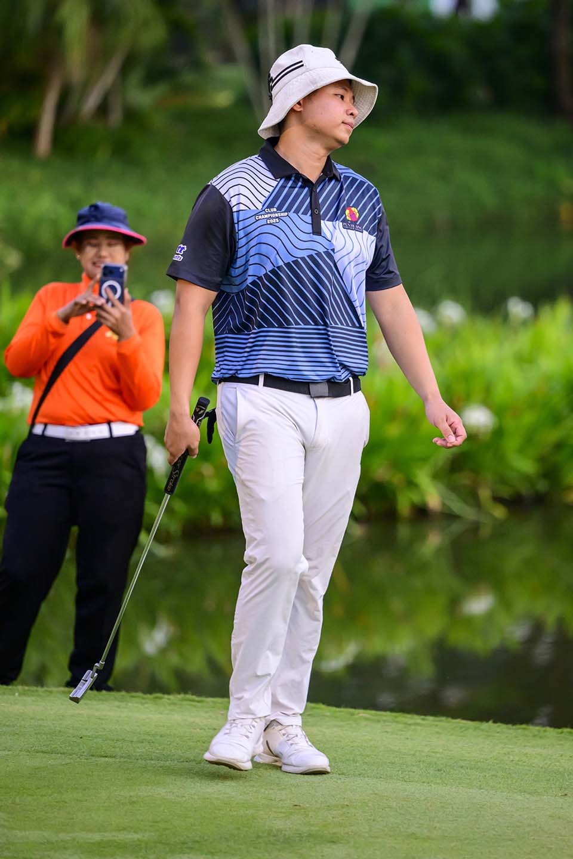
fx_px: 3700
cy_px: 430
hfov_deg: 8.9
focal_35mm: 155
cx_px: 286
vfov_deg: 13.2
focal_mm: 155
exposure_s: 1/320
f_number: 2.8
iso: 2500
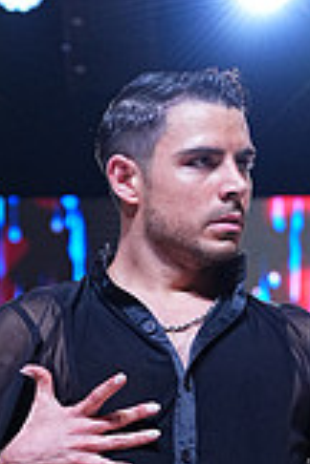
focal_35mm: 251
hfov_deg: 5.5
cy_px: 733
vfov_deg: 8.0
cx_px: 16
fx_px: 3242
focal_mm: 70
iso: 1000
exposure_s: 1/400
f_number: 4
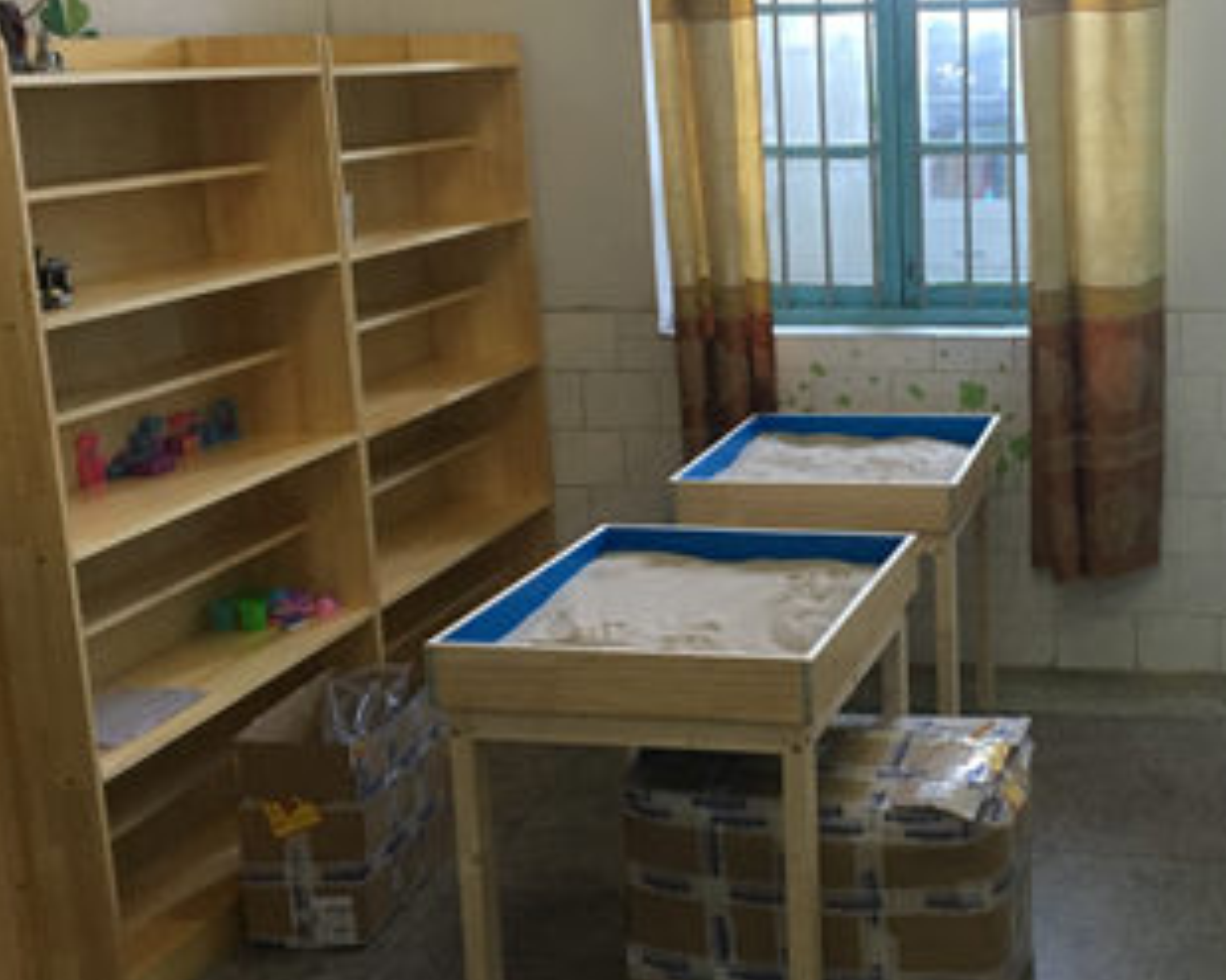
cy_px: 476
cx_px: 952
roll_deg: +1.0
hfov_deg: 33.3
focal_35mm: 55
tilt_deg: -11.8
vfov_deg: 27.6
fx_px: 1995
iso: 160
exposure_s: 1/33
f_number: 2.2
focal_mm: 4.15
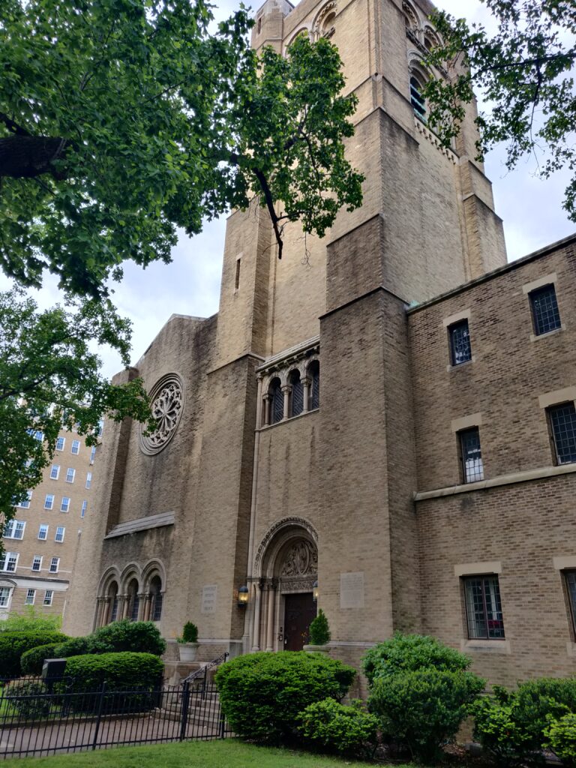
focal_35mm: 25
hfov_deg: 54.9
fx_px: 555
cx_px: 288
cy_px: 384
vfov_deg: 69.4
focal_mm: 4.25
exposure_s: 1/100
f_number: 1.7
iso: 200
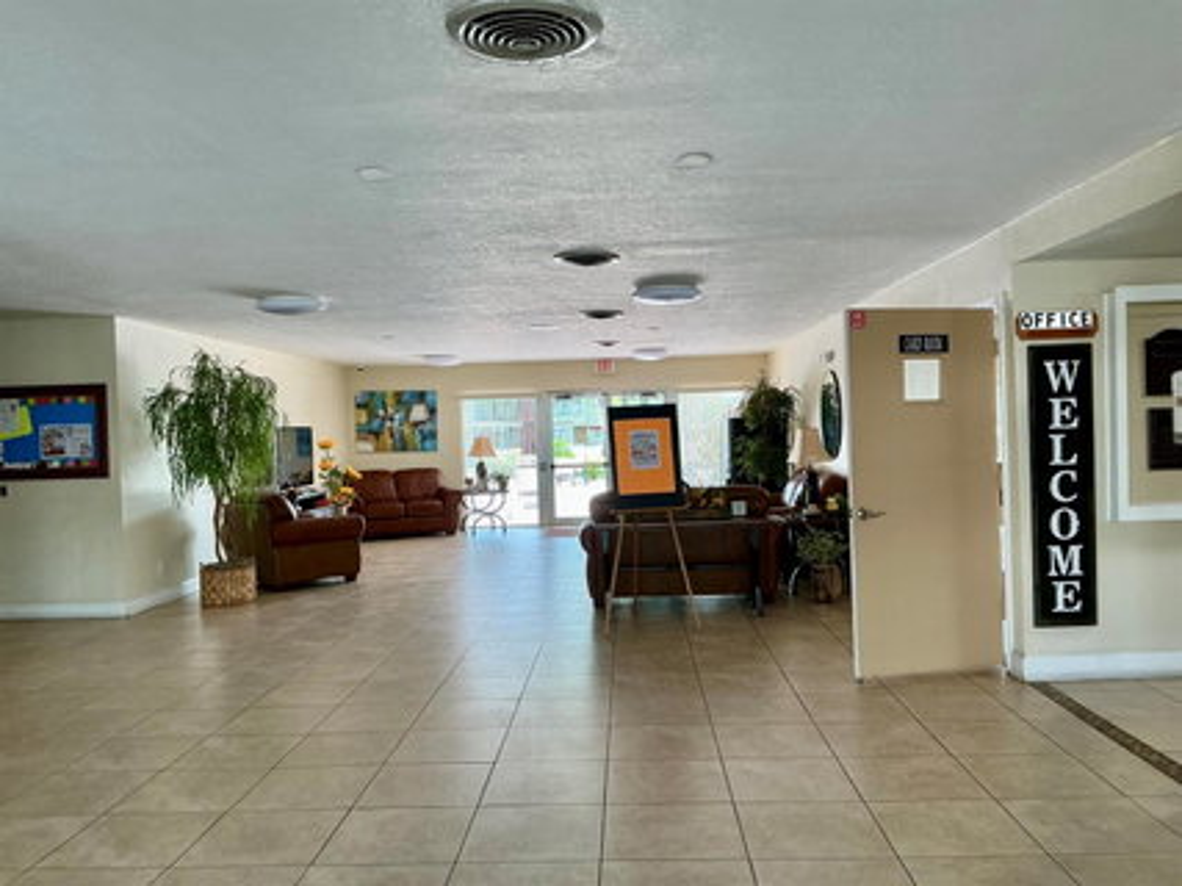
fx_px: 990
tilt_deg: -0.9
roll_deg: +2.8
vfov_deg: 48.2
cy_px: 443
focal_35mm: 29
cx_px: 591
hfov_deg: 61.7
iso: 50
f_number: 1.8
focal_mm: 3
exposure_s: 1/120
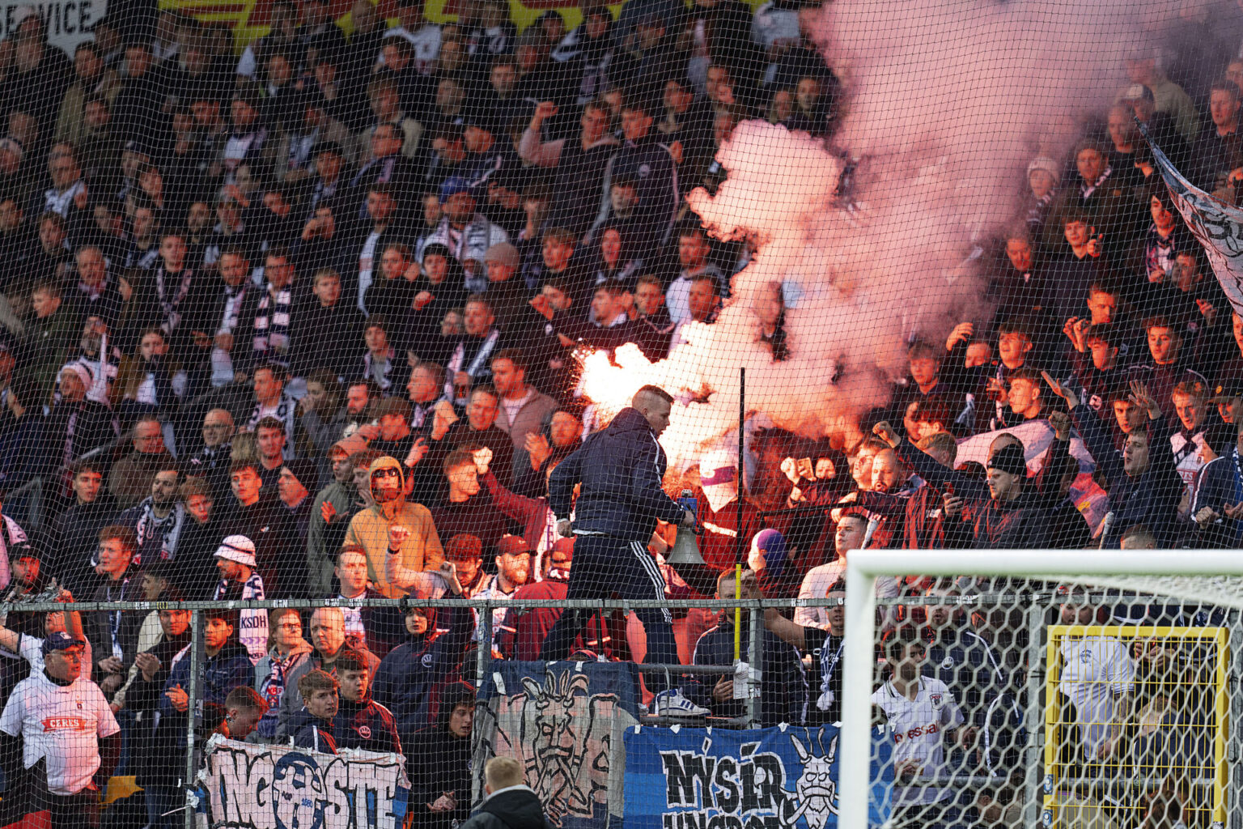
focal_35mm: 400
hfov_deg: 5.2
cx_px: 622
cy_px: 414
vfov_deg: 3.4
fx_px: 13810
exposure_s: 1/1250
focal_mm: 400
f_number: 2.8
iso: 1000
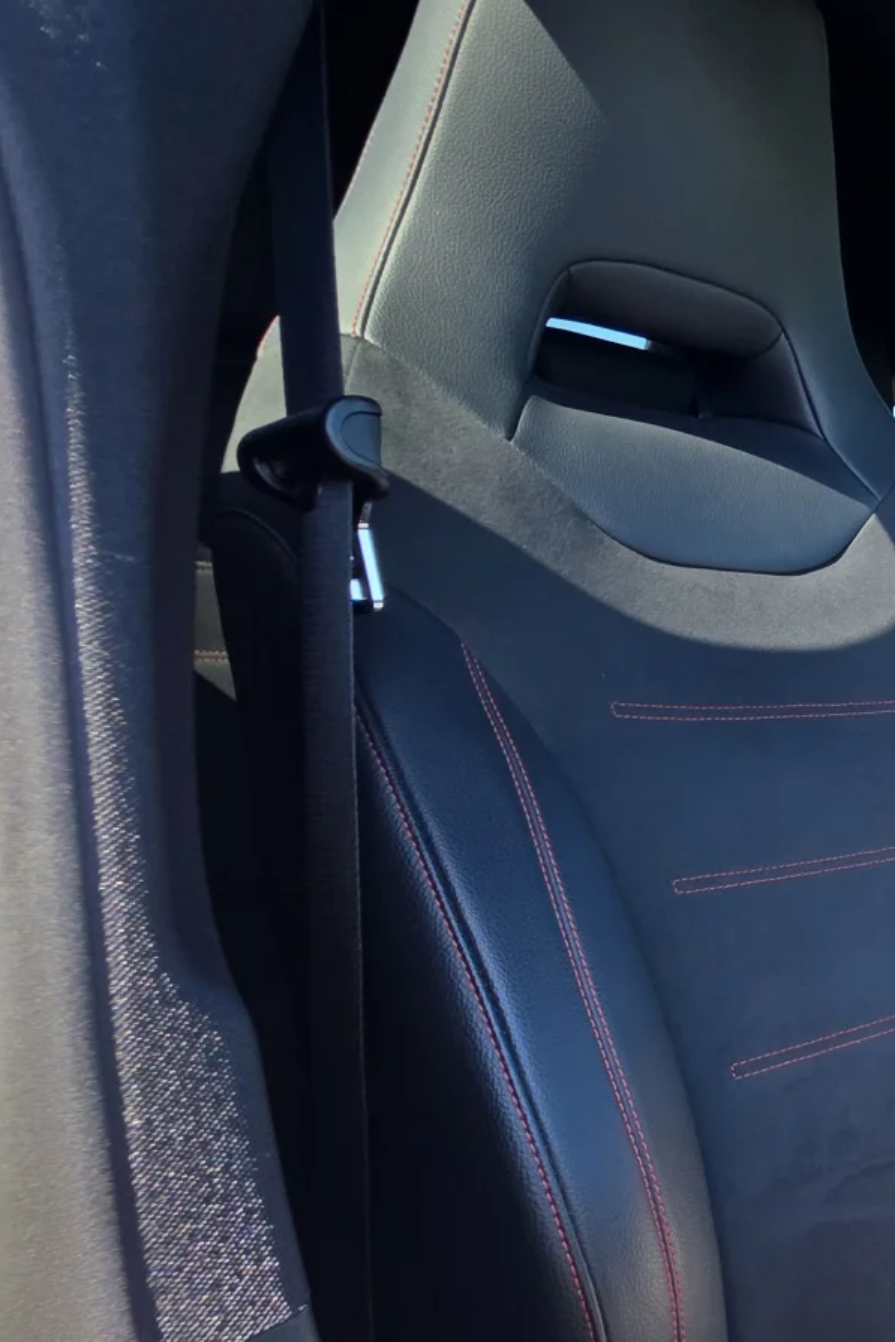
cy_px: 810
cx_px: 1285
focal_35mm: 29
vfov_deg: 63.0
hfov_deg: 30.1
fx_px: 1081
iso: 25
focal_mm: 2.2
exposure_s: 1/100
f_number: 1.9
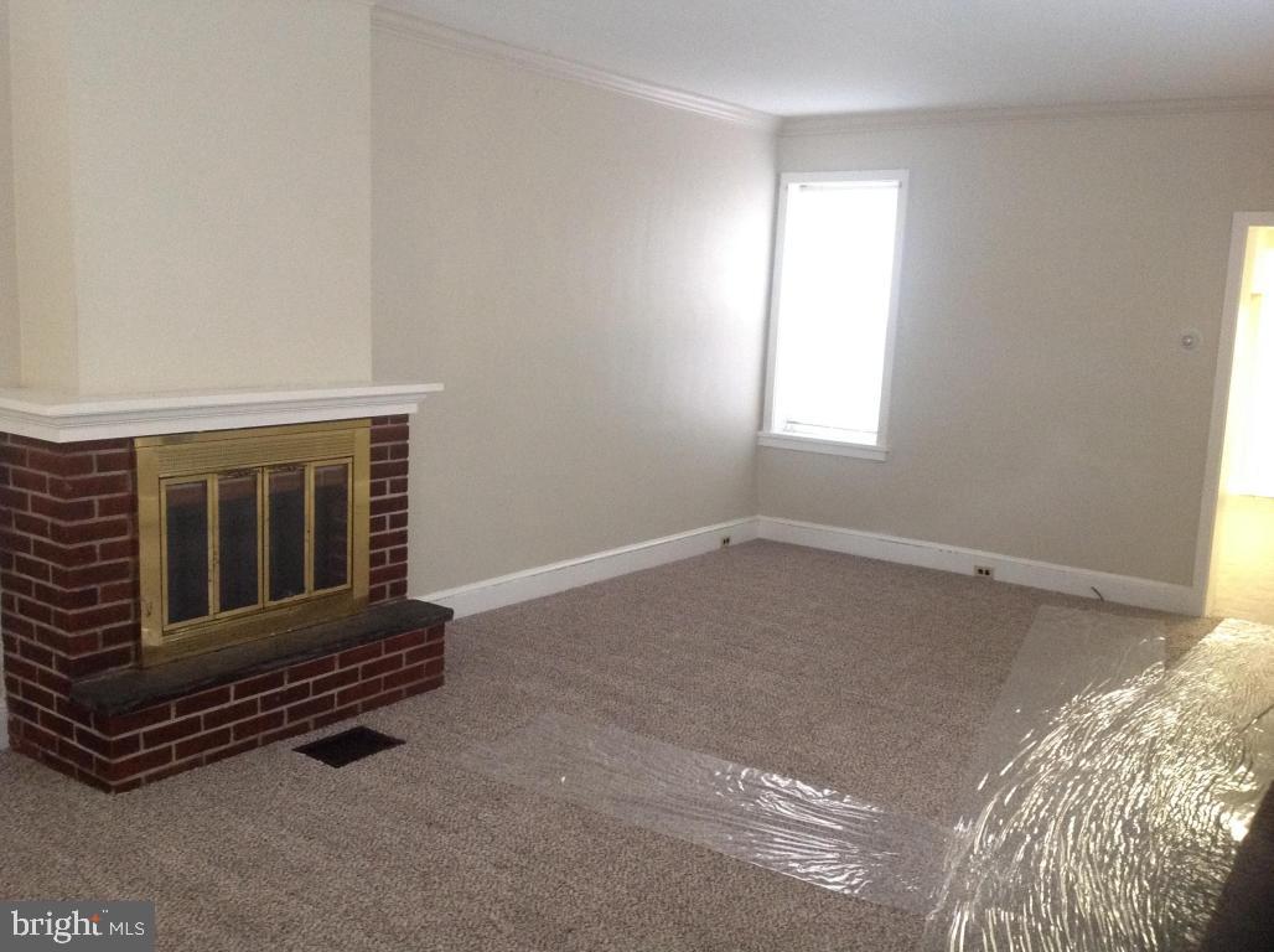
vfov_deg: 40.6
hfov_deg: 52.7
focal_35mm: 35
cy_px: 476
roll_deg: -2.7
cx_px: 637
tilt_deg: -8.1
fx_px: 1286
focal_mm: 4.28
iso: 320
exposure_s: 1/15
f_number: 2.4
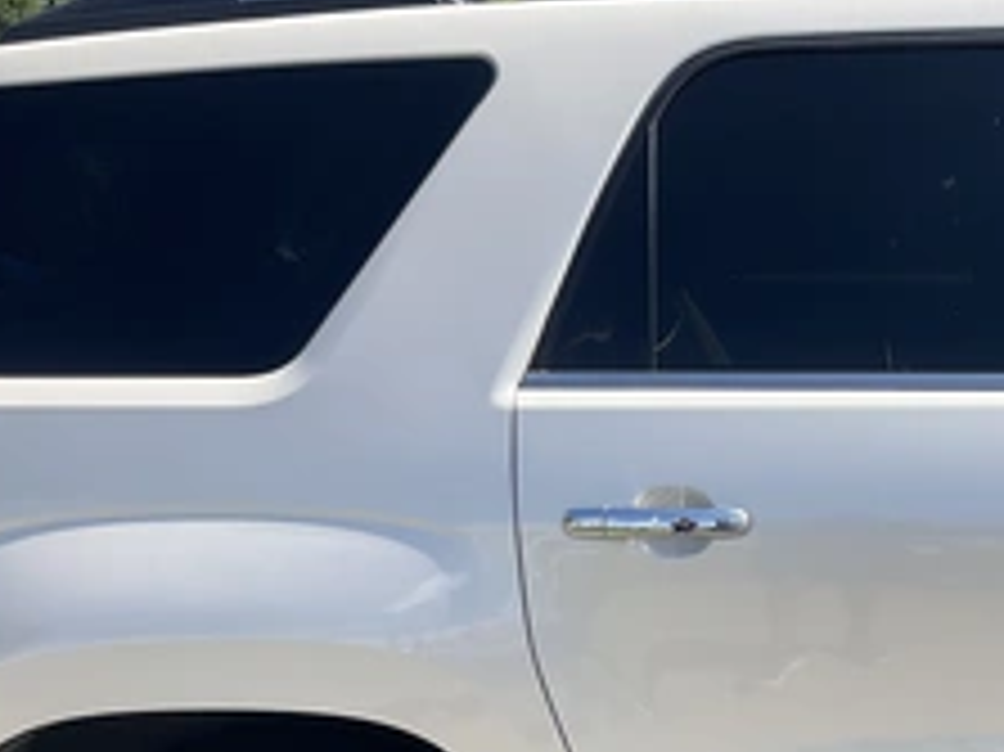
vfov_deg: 27.9
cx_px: 833
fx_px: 1507
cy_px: 491
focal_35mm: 52
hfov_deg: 35.4
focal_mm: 3
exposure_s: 1/1534
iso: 25
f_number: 1.8
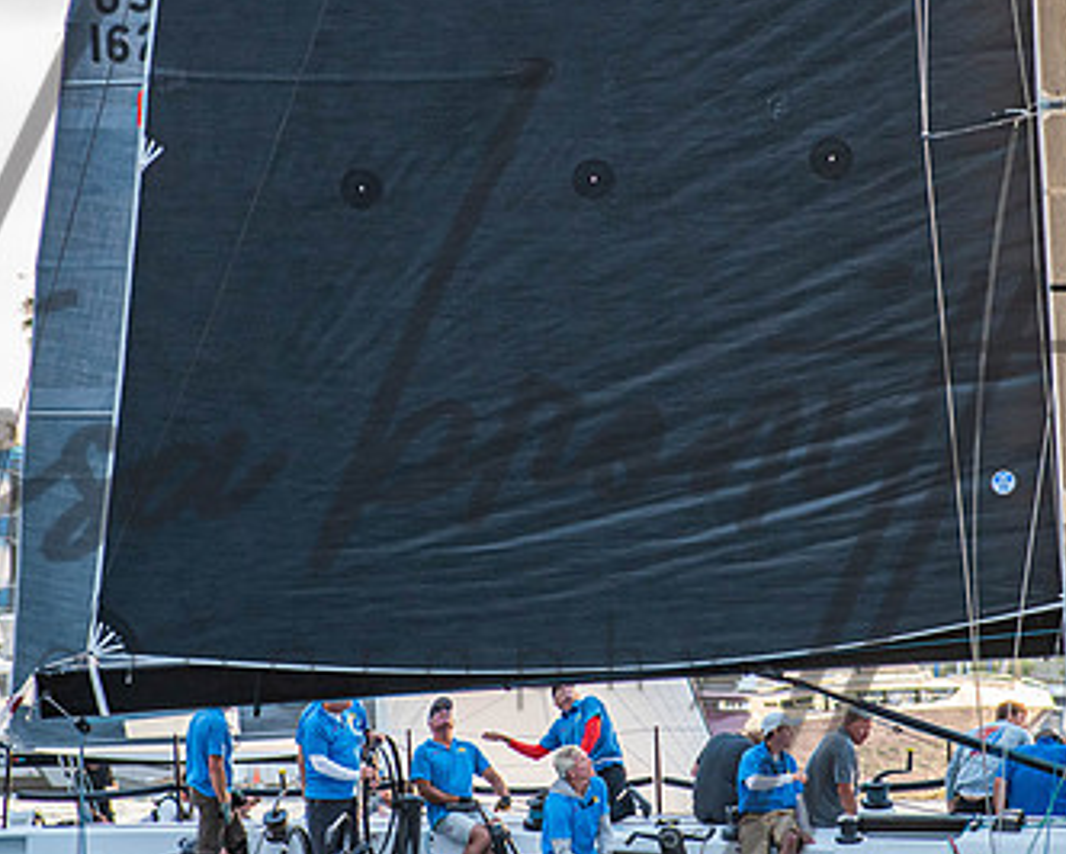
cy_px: 422
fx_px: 10481
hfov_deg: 5.8
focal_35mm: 332
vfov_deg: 4.7
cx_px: 581
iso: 800
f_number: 5.6
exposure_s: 1/250
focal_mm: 135
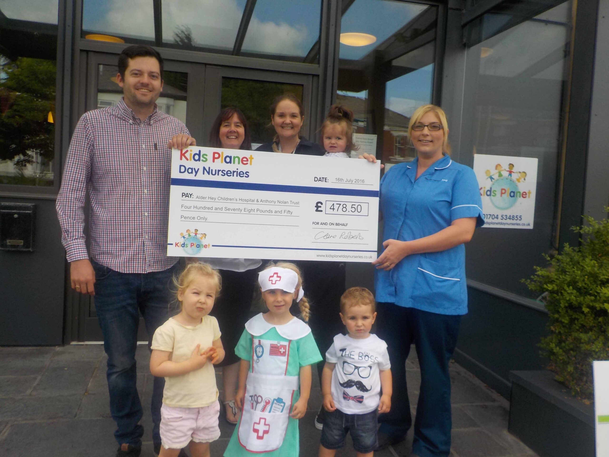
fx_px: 528
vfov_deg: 46.8
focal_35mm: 30
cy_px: 228
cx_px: 304
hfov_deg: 60.0
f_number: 3.3
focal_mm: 4.1
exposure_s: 1/400
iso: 125
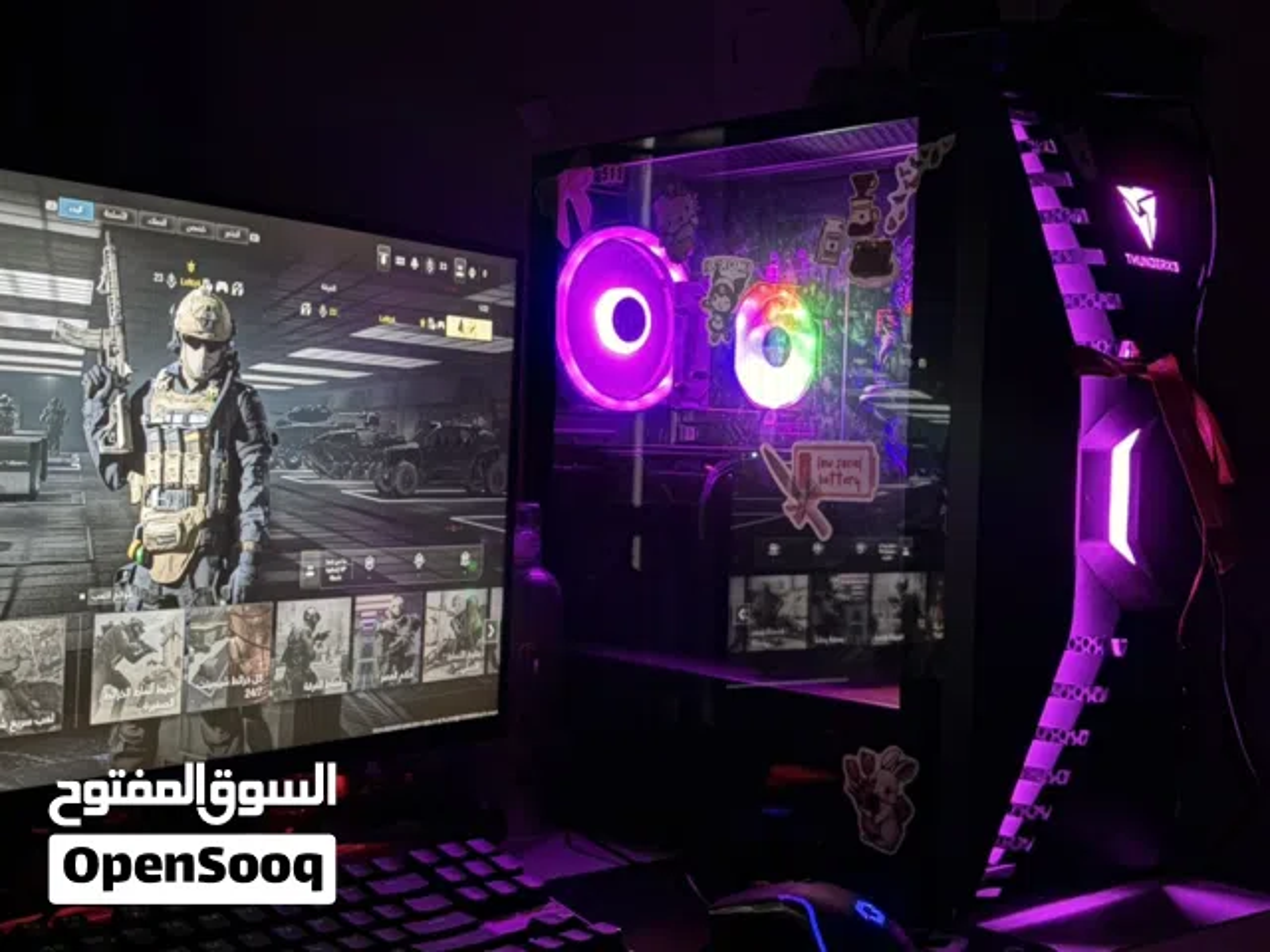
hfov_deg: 67.3
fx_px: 954
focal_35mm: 26
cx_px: 635
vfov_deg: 53.1
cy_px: 476
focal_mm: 5.96
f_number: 1.6
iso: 250
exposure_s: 1/29
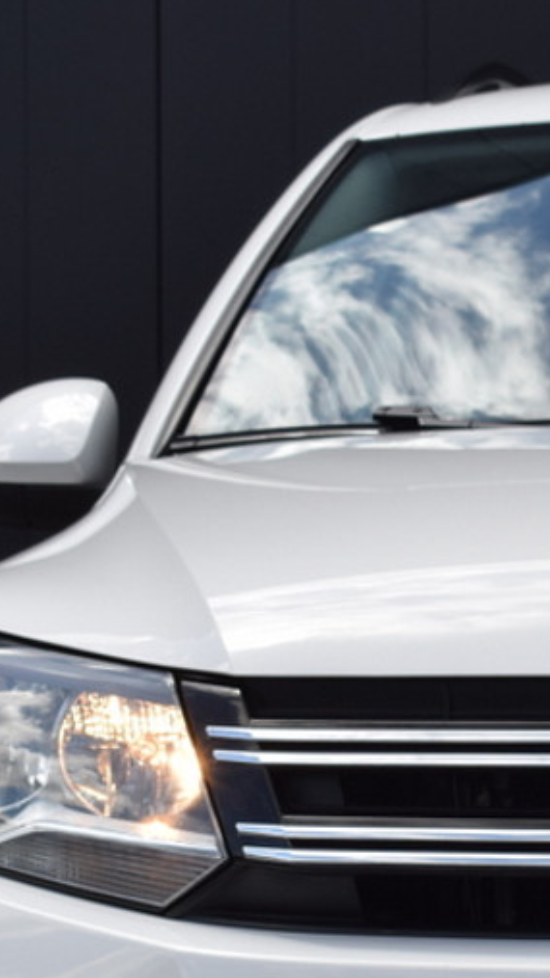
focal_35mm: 165
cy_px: 857
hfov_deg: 7.2
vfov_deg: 12.9
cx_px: 905
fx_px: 4280
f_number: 9
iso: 200
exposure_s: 1/320
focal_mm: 38
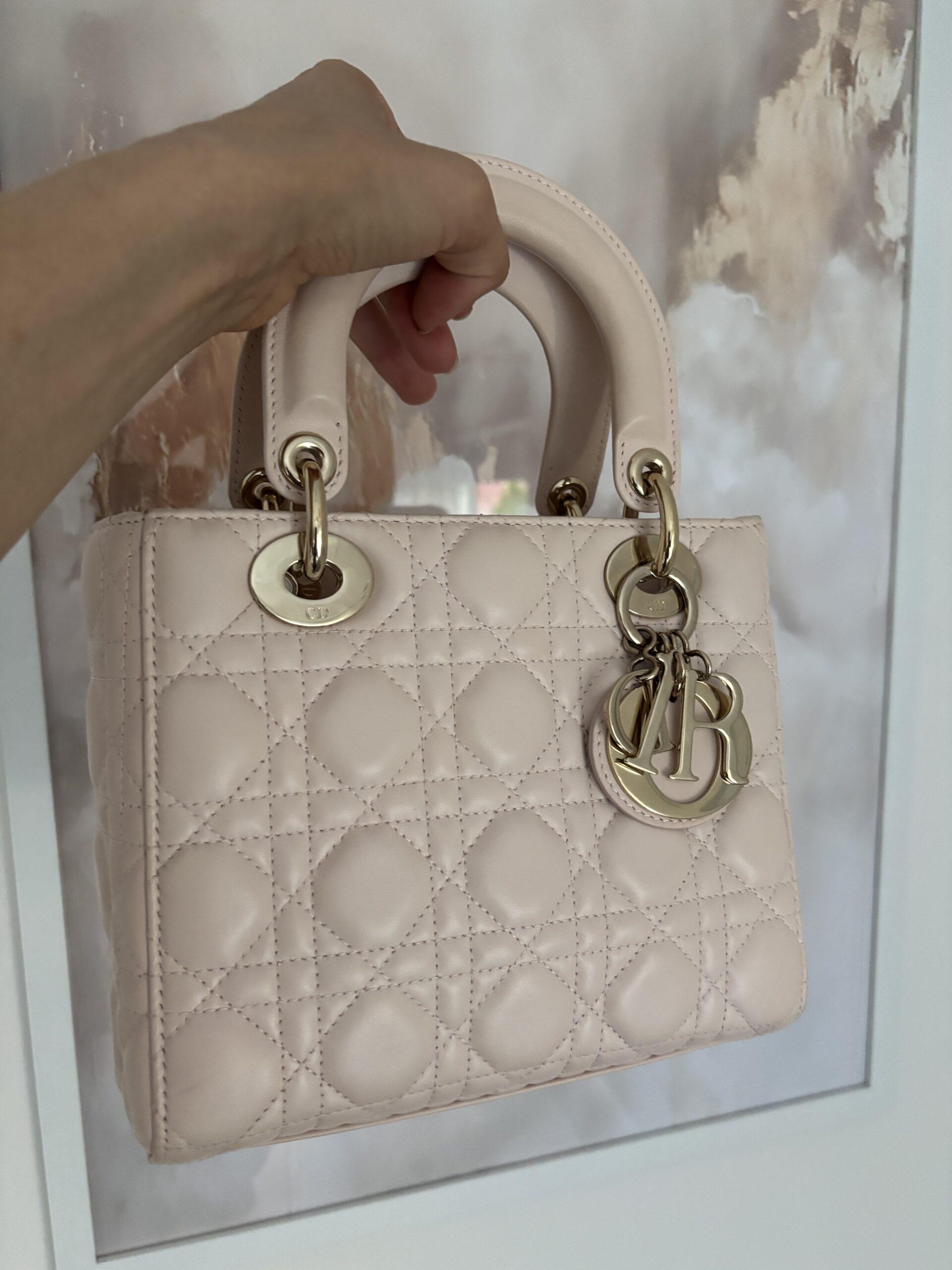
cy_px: 635
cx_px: 476
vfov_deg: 67.3
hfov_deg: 53.1
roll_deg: -0.4
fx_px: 953
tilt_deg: -9.4
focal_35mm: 26
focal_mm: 5.96
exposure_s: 1/60
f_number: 1.6
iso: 400
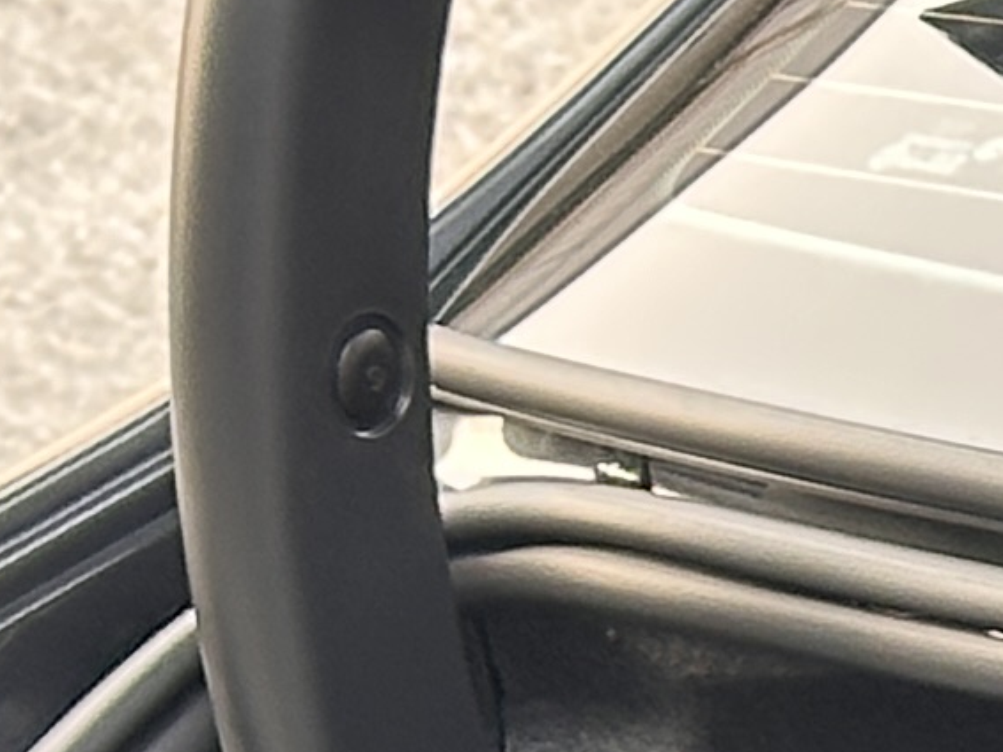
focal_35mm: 342
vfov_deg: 4.2
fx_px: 9905
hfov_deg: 5.5
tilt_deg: -23.8
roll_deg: +0.7
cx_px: 2727
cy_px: 1956
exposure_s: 1/114
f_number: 1.78
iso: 80
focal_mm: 6.86
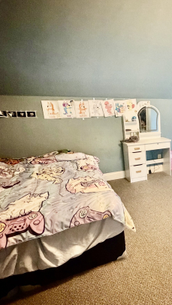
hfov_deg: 40.1
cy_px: 166
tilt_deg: -16.2
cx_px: 174
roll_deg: +0.5
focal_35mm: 25
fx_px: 203
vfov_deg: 73.9
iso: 1250
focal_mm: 2.22
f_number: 2.2
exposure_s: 1/40
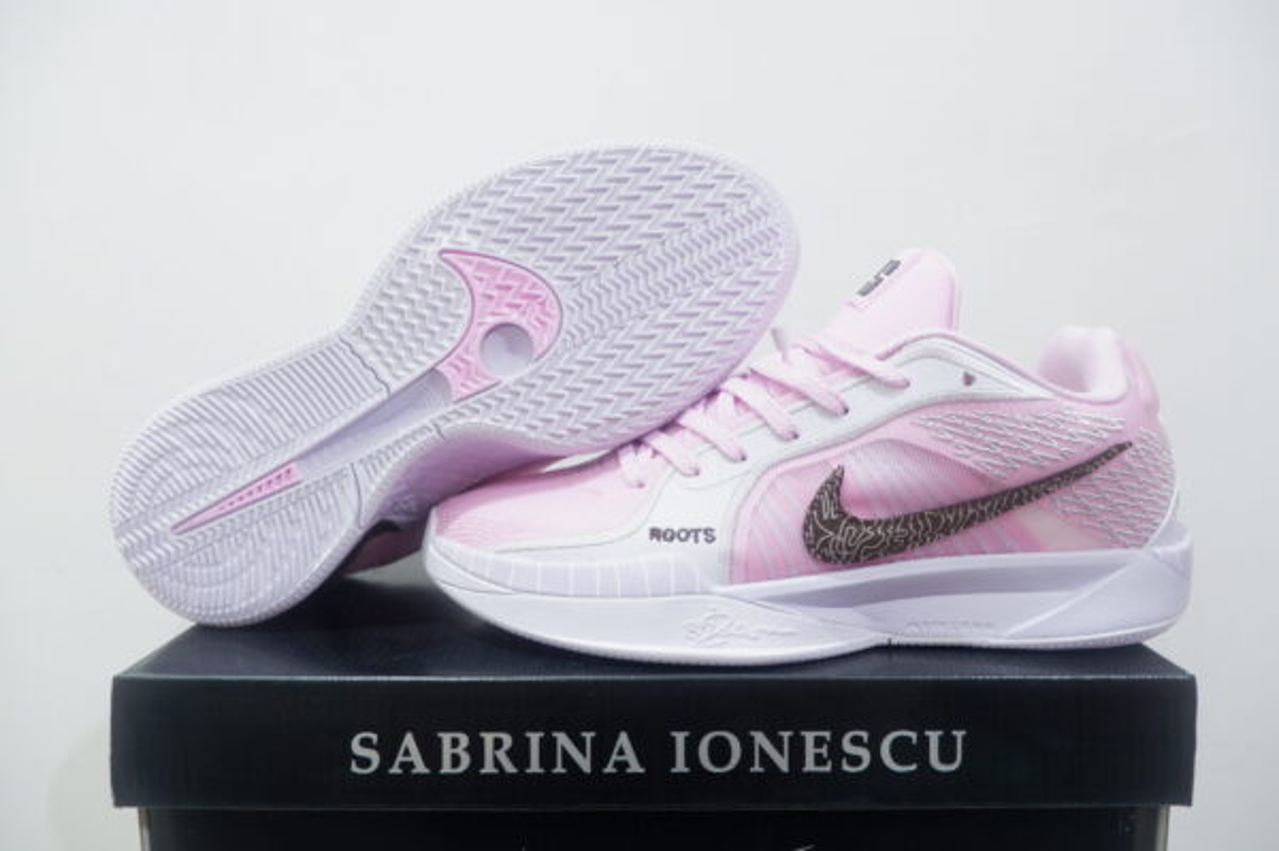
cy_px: 426
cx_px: 640
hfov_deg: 76.1
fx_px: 816
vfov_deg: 55.0
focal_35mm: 23
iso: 640
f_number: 3.5
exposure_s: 1/25
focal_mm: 15
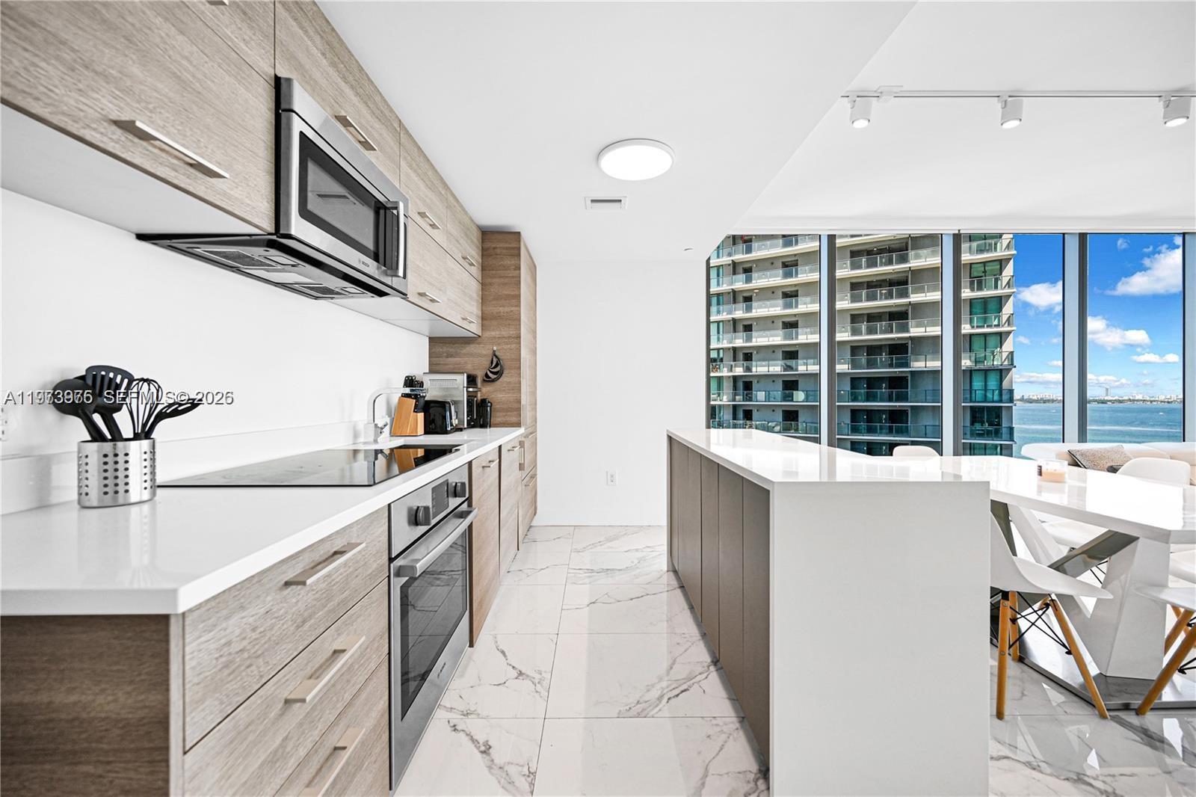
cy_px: 398
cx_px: 598
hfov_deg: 104.3
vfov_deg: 81.2
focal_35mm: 14
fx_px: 465
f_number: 5
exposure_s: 1/100
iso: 100
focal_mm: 14
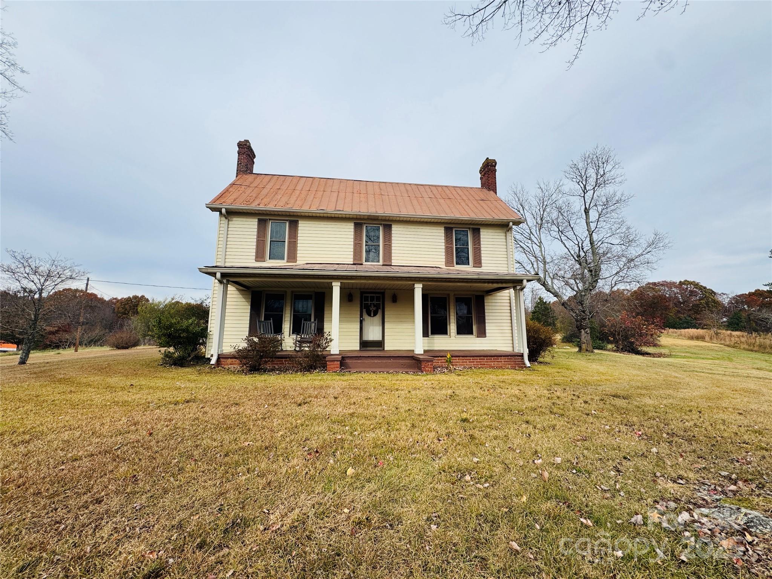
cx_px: 386
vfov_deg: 85.7
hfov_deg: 102.1
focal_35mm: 14
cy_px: 290
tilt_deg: +9.1
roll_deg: -0.6
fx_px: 312
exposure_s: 1/779
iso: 50
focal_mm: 2.22
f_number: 2.2
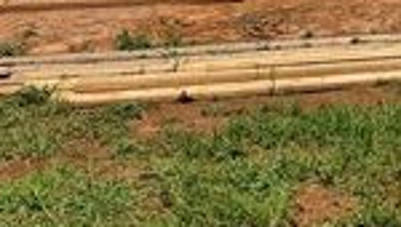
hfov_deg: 23.3
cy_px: -250
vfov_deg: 12.2
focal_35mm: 87
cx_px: 412
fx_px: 927
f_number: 1.78
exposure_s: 1/8130
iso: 80
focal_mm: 6.76
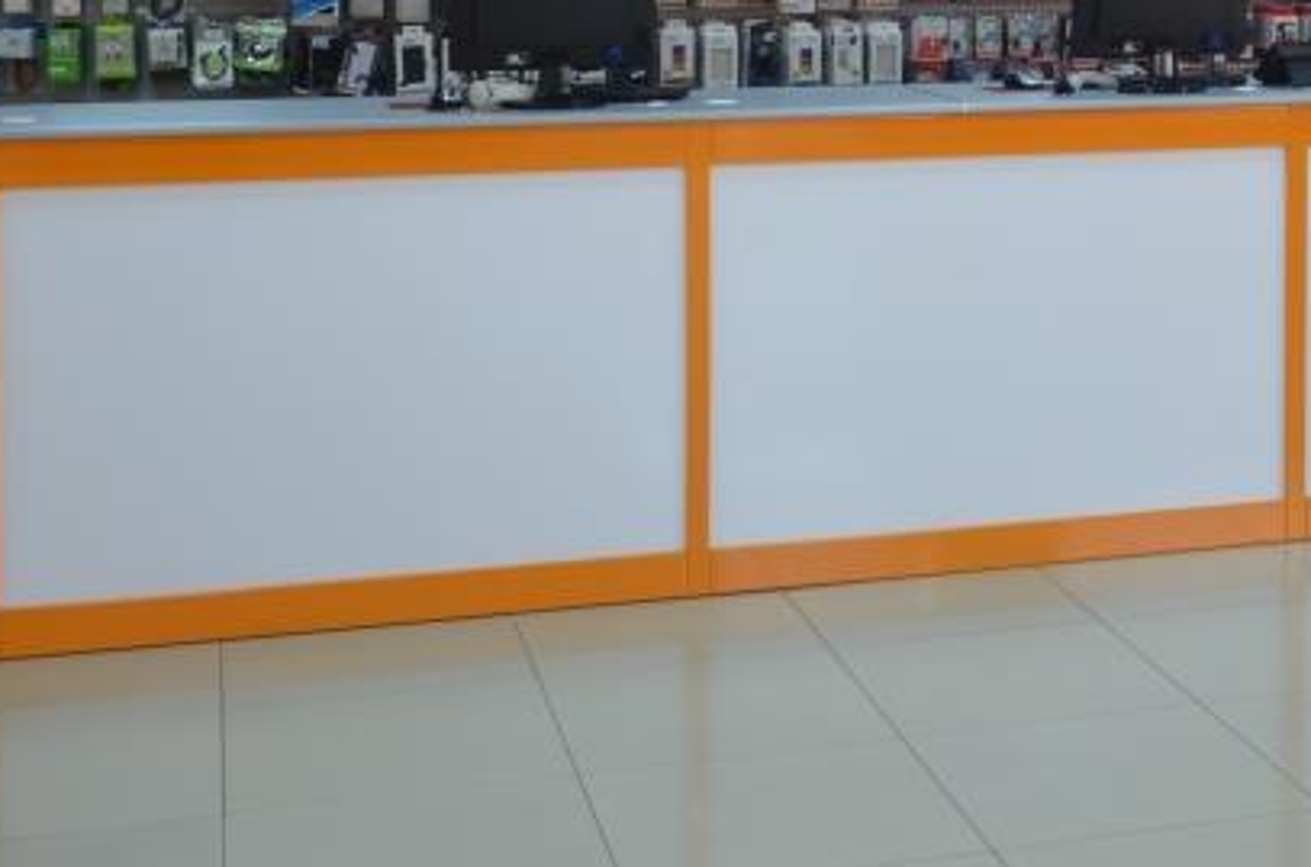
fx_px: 2470
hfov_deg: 28.8
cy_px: -100
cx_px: 1137
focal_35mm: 68
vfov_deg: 19.1
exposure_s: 1/100
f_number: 5
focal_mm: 18
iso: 400
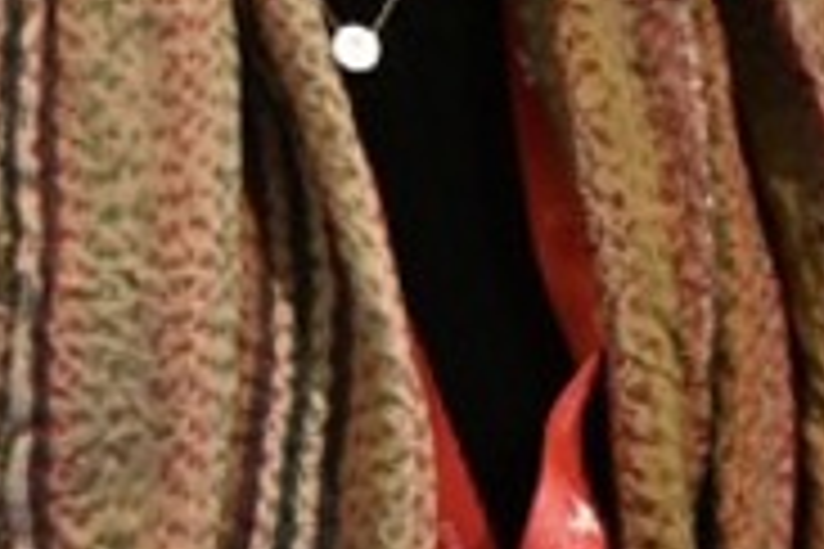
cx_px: 2269
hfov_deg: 5.2
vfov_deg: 3.6
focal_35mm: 377
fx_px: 8628
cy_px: -423
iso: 1250
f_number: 5.6
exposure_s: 1/60
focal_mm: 53
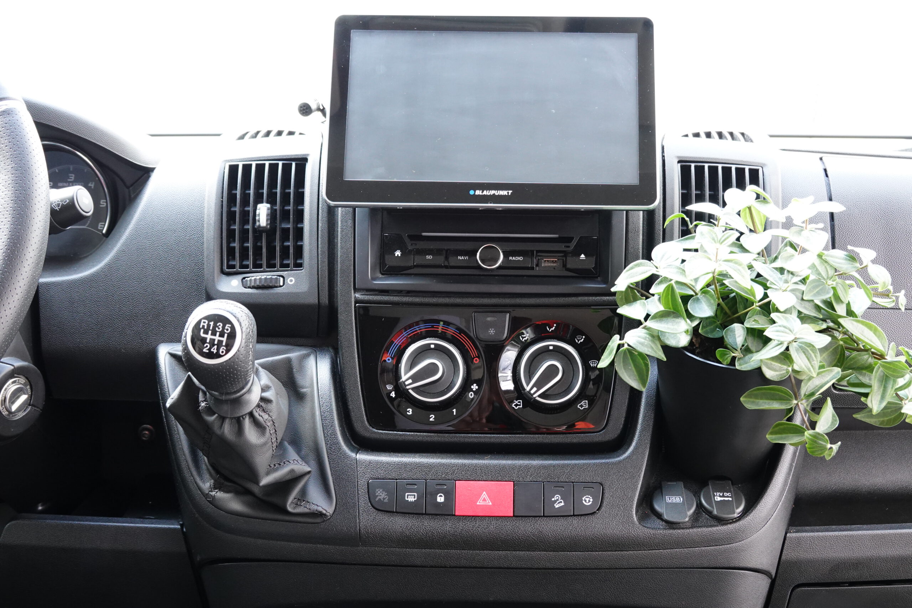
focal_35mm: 55
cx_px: 456
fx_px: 1393
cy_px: 304
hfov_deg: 36.2
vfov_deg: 24.6
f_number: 4
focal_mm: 20.26
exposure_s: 1/40
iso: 800
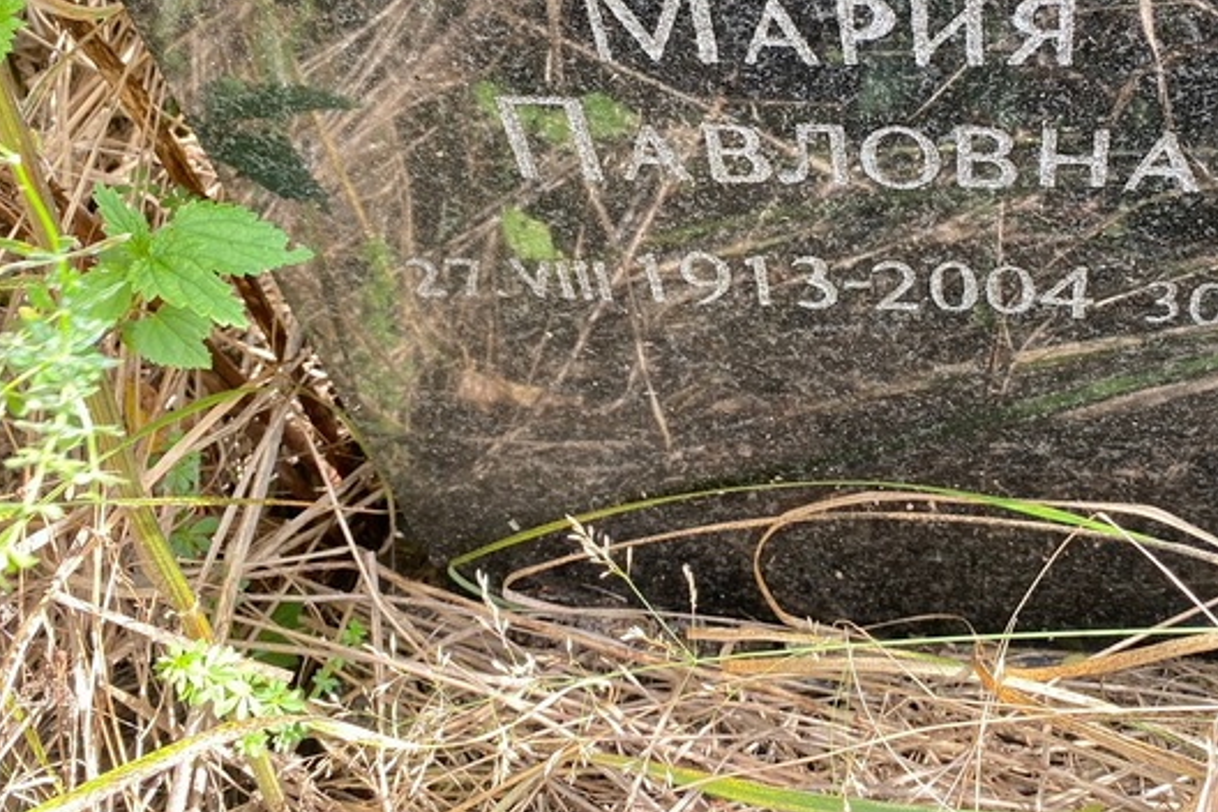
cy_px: 145
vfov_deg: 31.7
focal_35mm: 41
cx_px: 844
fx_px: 1387
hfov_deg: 46.4
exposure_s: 1/122
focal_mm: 4.25
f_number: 1.8
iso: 32
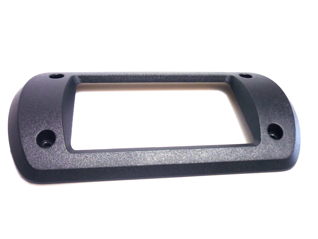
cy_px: 120
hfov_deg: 55.4
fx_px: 303
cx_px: 159
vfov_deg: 42.9
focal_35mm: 33
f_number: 2.8
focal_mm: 5.5
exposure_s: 1/125
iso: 80
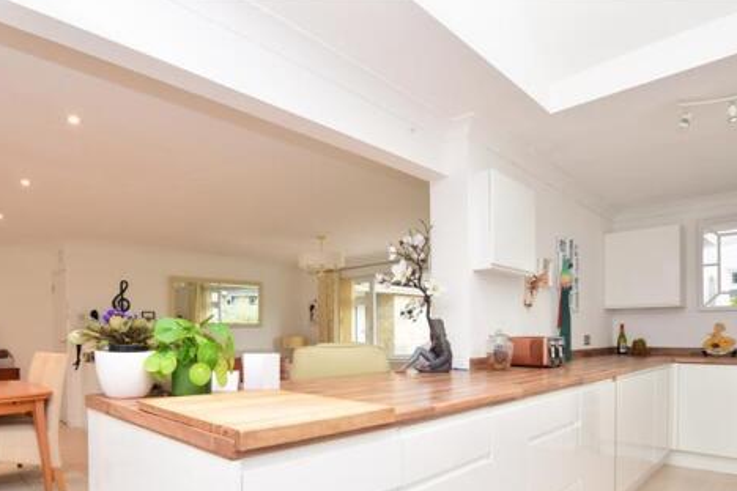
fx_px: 430
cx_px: 323
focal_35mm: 21
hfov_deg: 80.8
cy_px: 336
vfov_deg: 57.9
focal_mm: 10
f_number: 9
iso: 320
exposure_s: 1/40
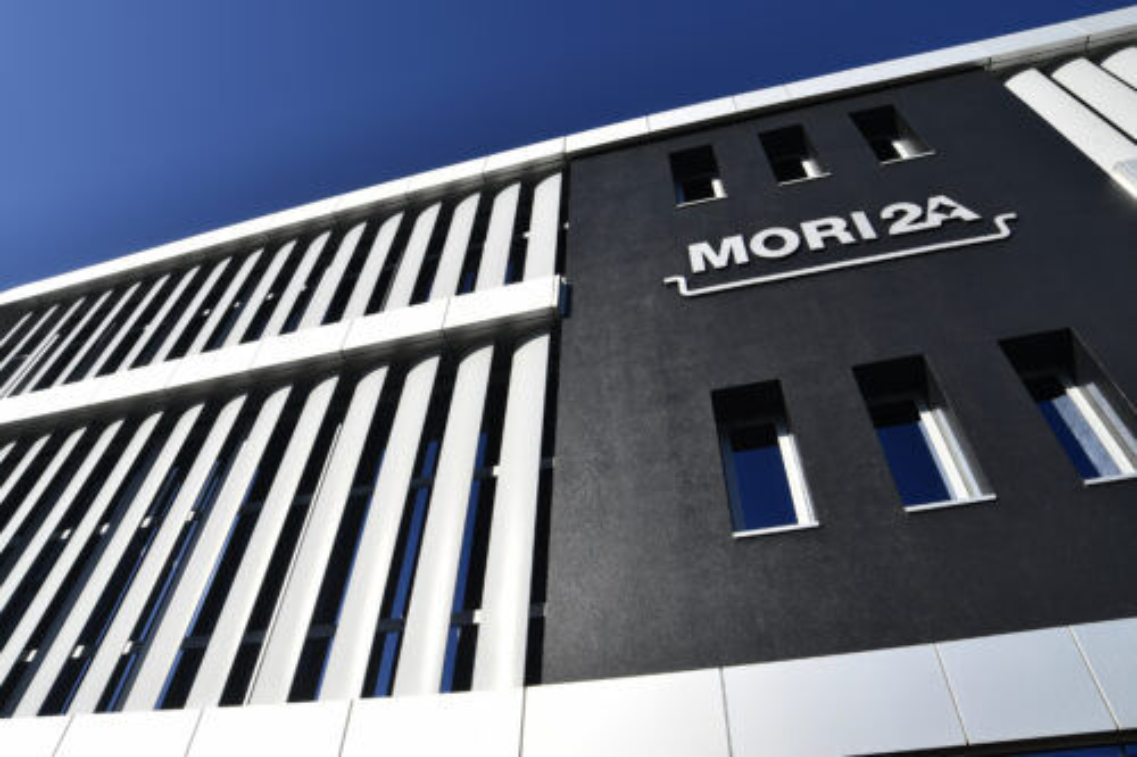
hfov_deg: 81.2
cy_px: 378
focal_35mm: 21
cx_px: 568
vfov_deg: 59.5
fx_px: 663
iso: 100
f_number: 9
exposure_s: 1/320
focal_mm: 14
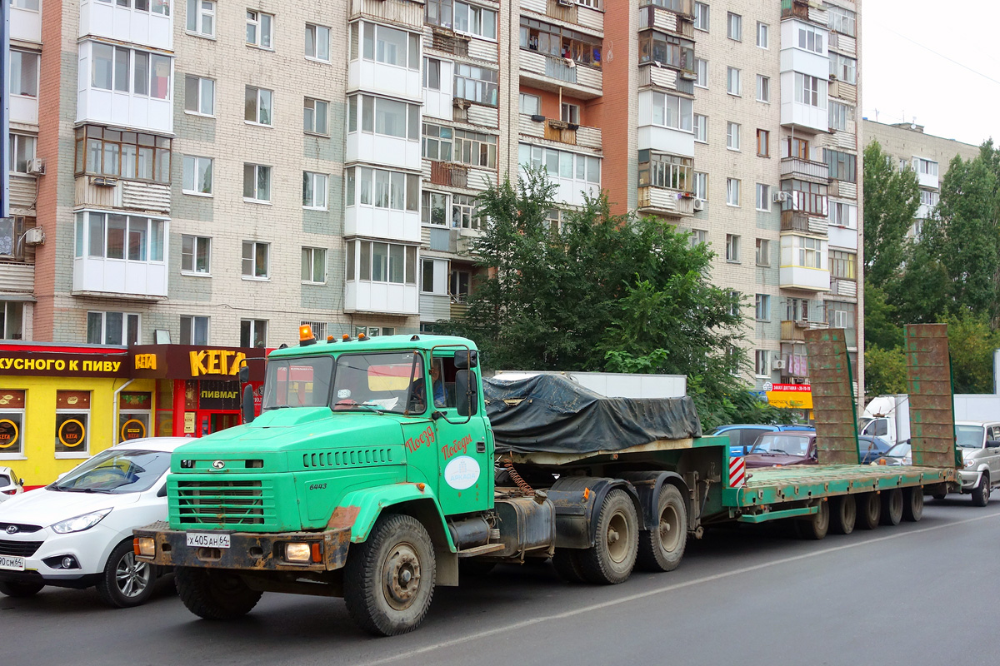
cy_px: 333
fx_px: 1111
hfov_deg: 48.5
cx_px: 500
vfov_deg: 33.4
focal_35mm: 40
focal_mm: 14.75
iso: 320
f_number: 2.8
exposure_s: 1/500
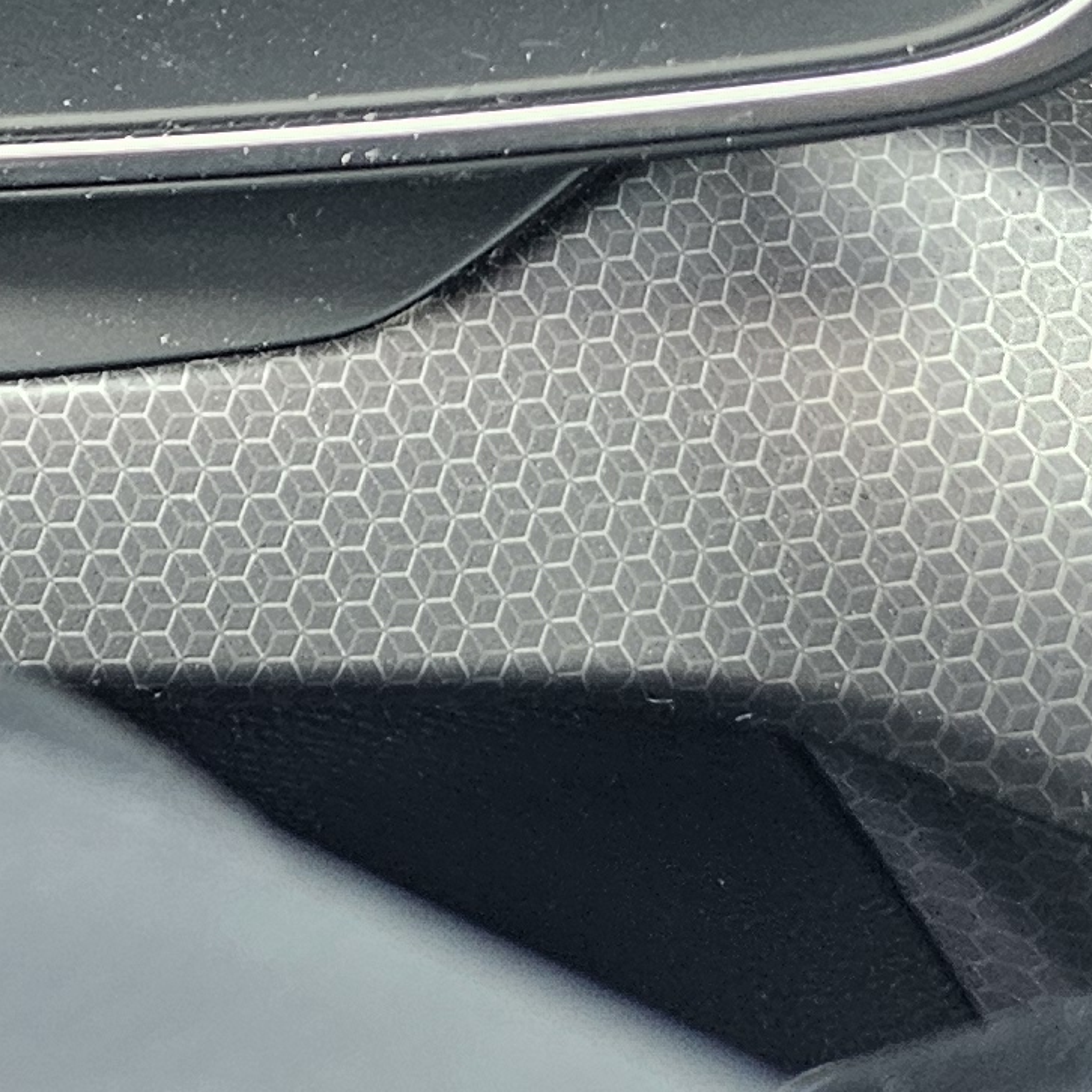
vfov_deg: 13.8
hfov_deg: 11.9
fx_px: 3997
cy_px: -887
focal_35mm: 112
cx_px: -1710
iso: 200
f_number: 1.7
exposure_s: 1/142
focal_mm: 6.3
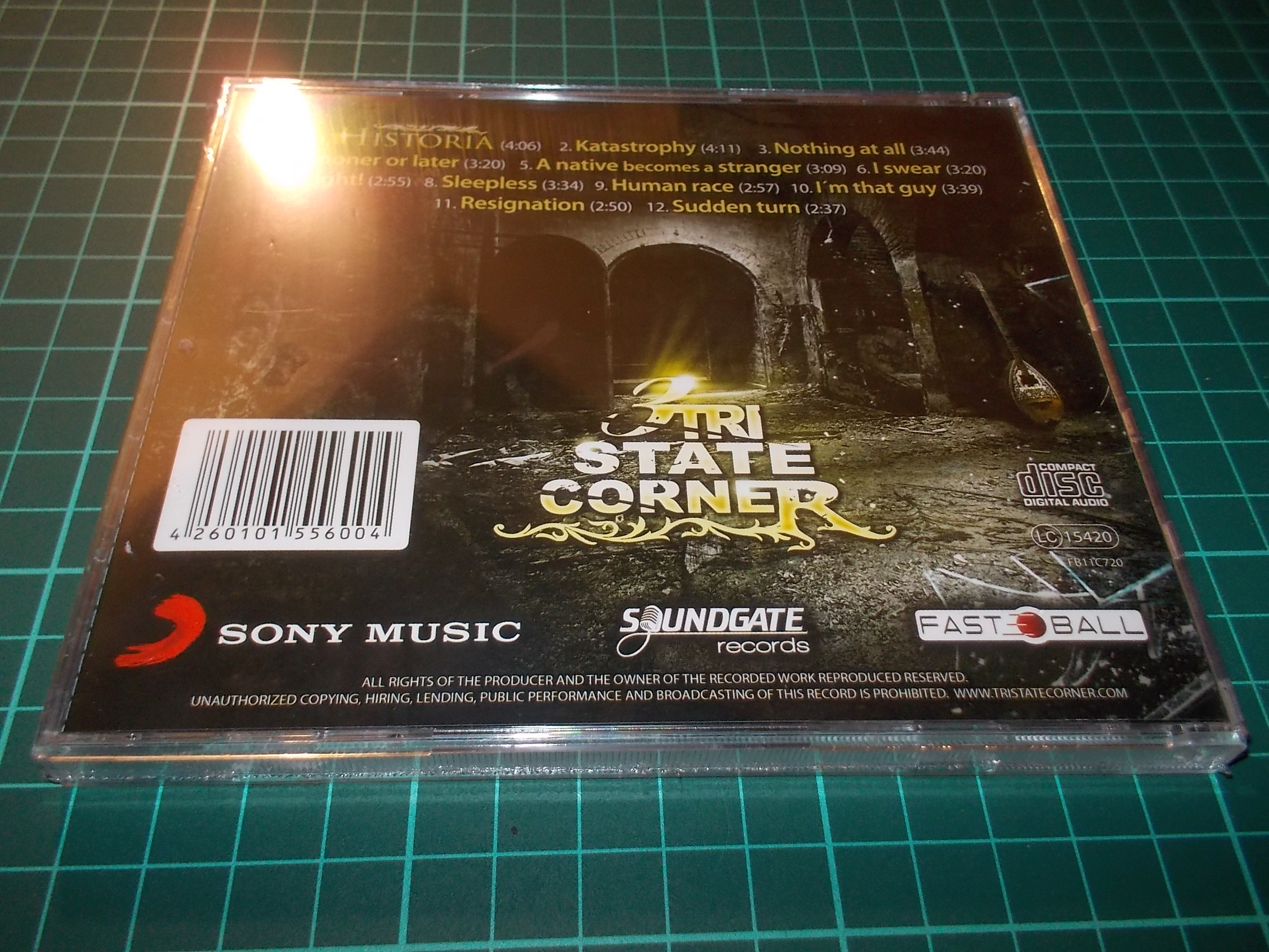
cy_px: 476
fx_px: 1063
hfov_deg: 61.7
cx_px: 634
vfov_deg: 48.2
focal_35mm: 29
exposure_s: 1/30
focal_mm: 4.1
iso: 200
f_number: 3.3
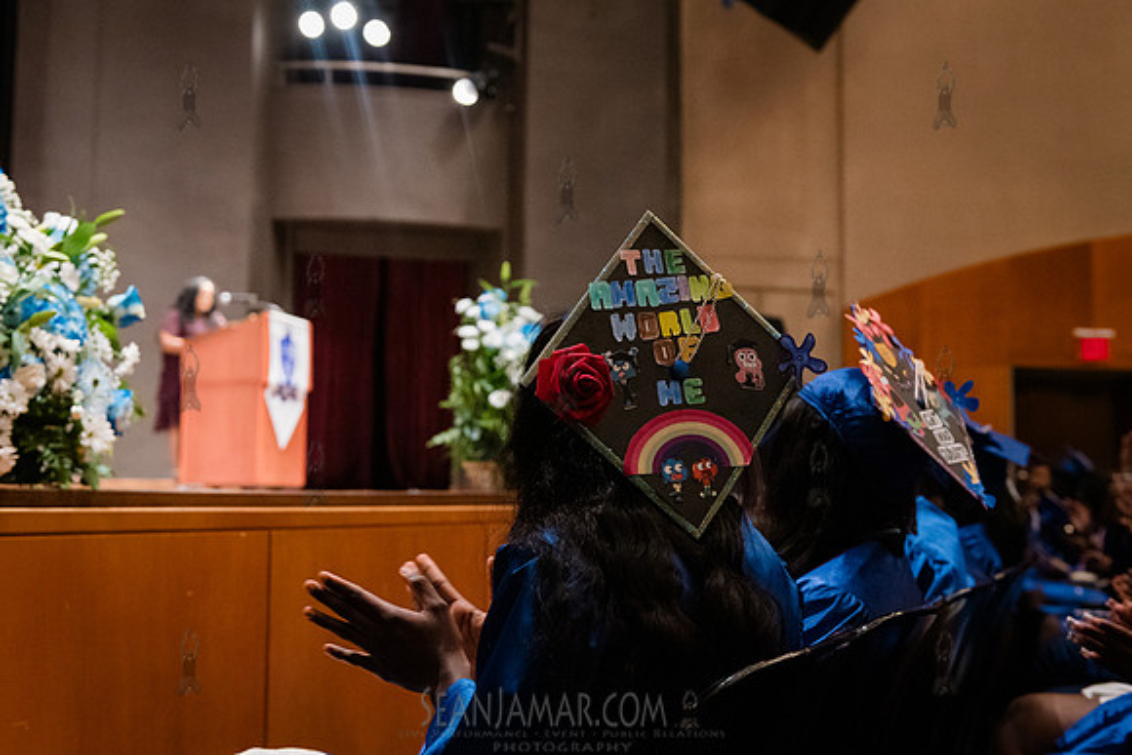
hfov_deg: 41.6
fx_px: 1491
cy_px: 376
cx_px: 591
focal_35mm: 47
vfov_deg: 28.4
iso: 8000
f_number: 3.5
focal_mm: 44
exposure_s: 1/160
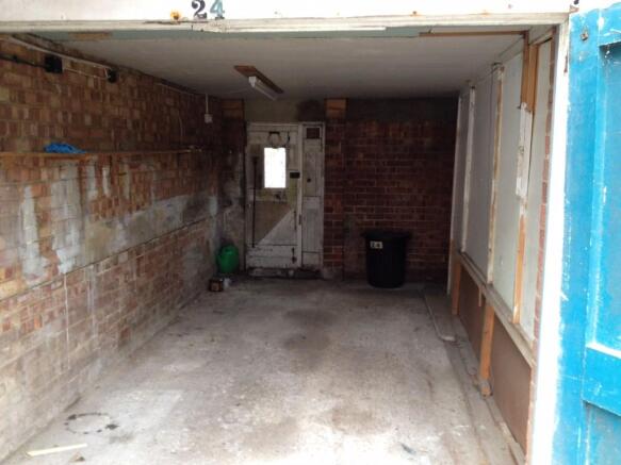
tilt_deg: -8.6
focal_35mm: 35
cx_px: 310
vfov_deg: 40.7
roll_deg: -0.7
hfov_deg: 52.6
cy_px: 232
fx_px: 628
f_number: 2.4
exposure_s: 1/20
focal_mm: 4.28
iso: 64
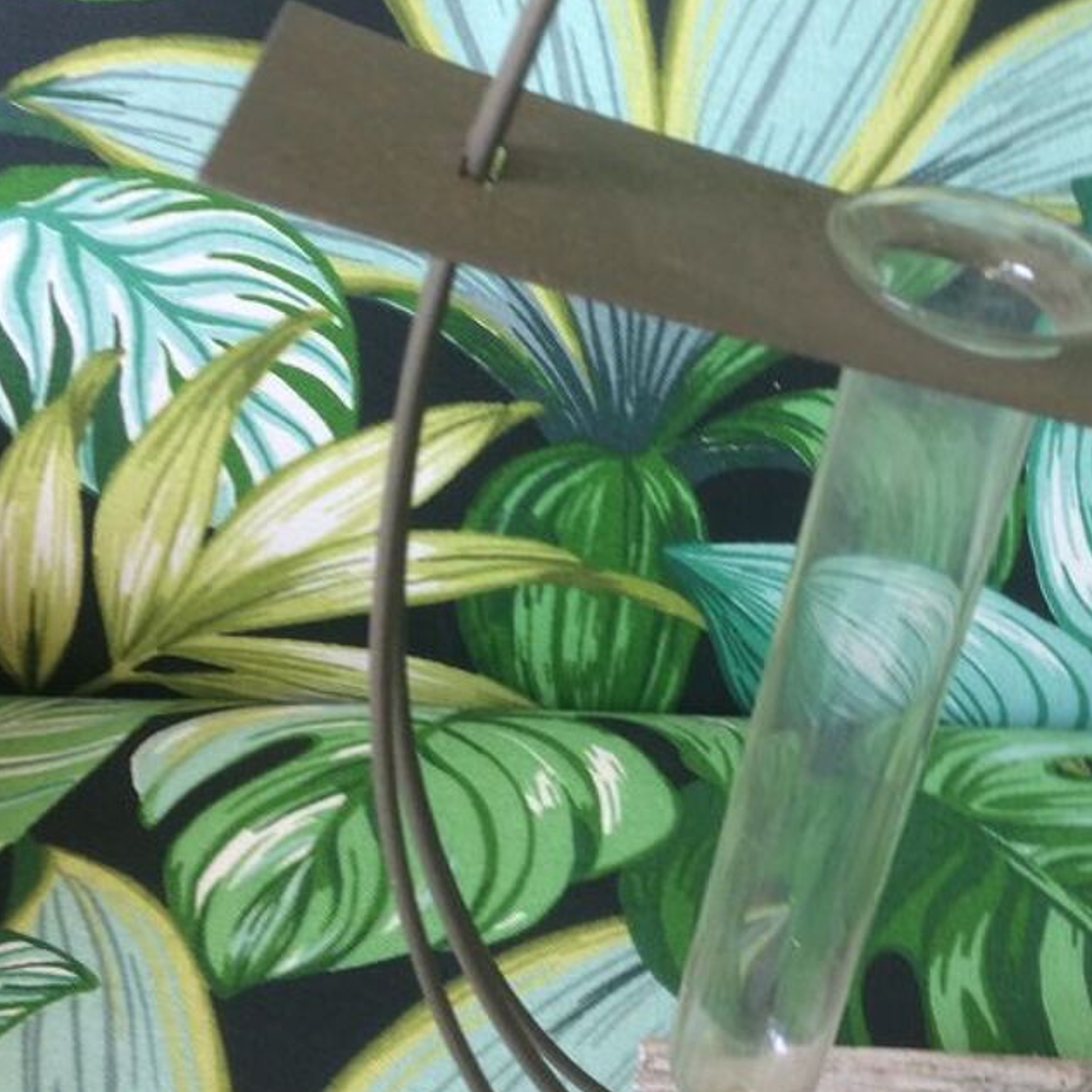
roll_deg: -5.1
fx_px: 1927
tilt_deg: -41.9
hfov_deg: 30.9
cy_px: 468
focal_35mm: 54
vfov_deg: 31.6
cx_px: 854
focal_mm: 4.15
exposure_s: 1/50
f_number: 2.2
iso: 40
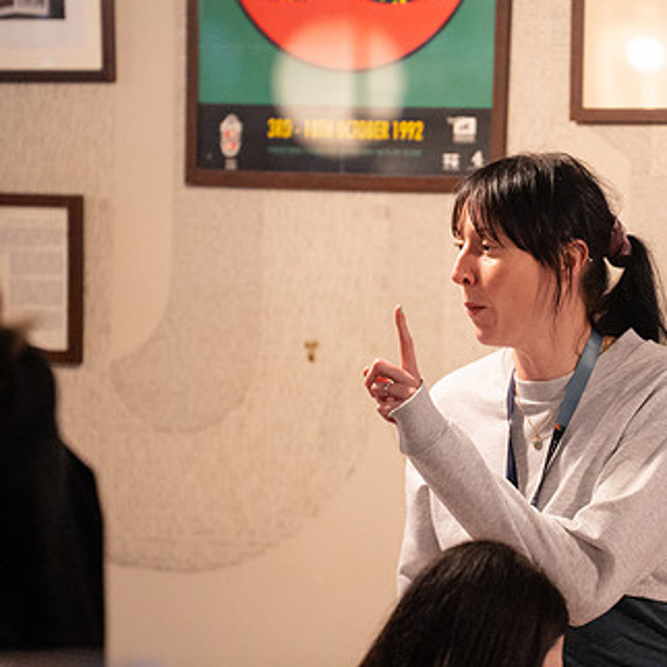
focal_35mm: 276
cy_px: 306
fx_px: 6017
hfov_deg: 6.3
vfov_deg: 6.3
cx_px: 551
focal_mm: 180
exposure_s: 1/200
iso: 5000
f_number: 2.8
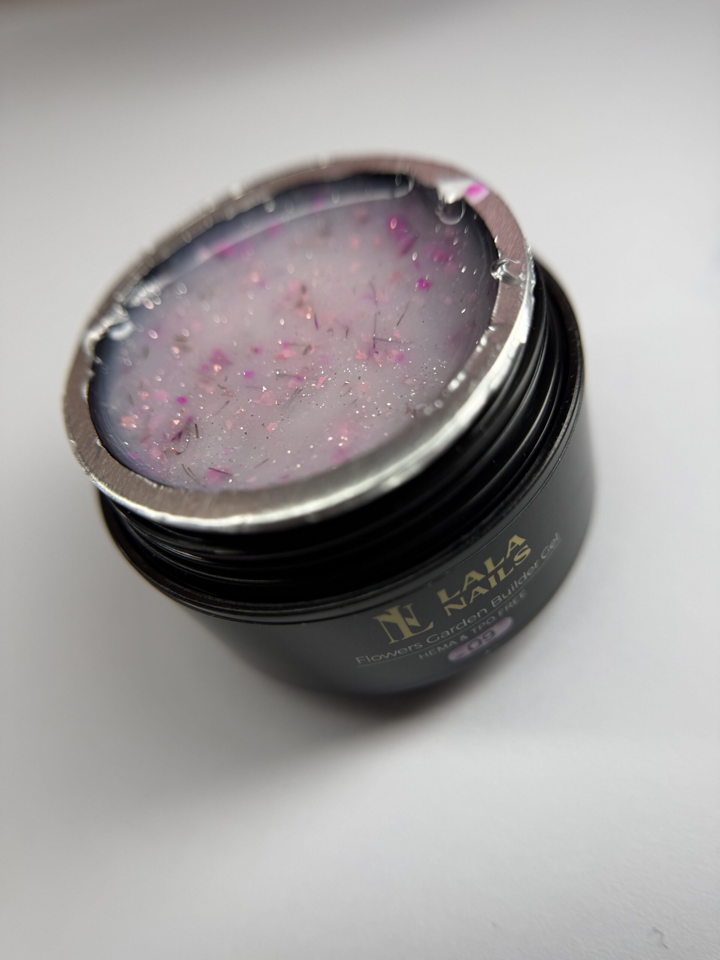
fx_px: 666
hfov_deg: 56.8
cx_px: 360
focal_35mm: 24
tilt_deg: -52.3
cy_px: 480
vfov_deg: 71.6
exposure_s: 1/1018
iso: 80
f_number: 1.78
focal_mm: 6.76
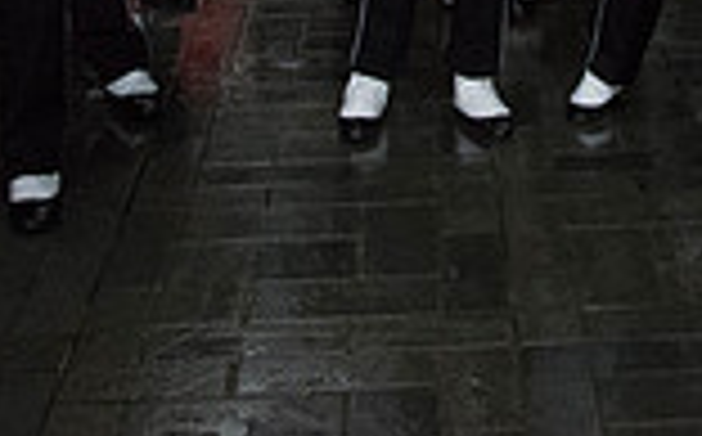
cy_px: -384
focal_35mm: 91
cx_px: 648
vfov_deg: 12.8
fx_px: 1738
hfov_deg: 22.2
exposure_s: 1/640
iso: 10000
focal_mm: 24
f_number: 13
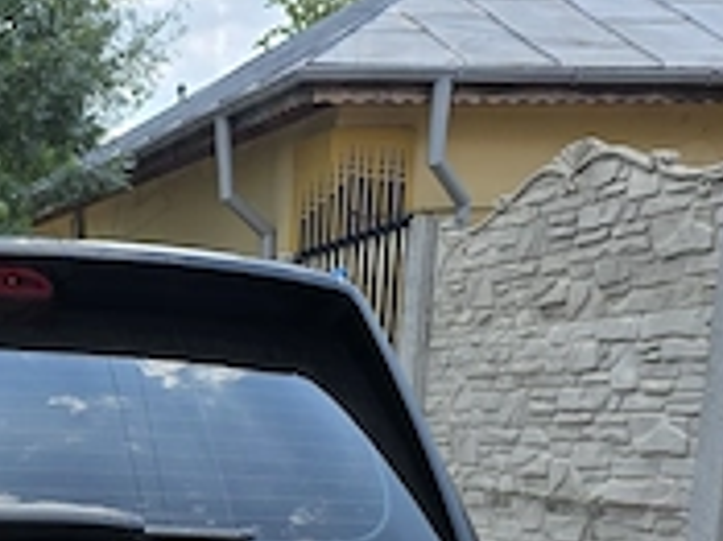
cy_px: 892
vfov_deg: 16.4
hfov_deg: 22.3
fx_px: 1649
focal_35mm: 79
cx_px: -198
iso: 80
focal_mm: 6.3
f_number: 1.7
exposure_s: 1/3483
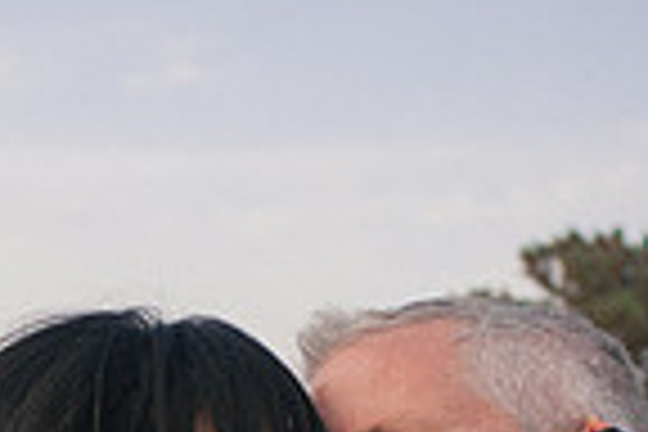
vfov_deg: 11.6
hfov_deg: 17.9
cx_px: 126
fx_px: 2034
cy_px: 666
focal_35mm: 113
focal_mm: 28
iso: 2000
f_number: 3.5
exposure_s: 1/8000
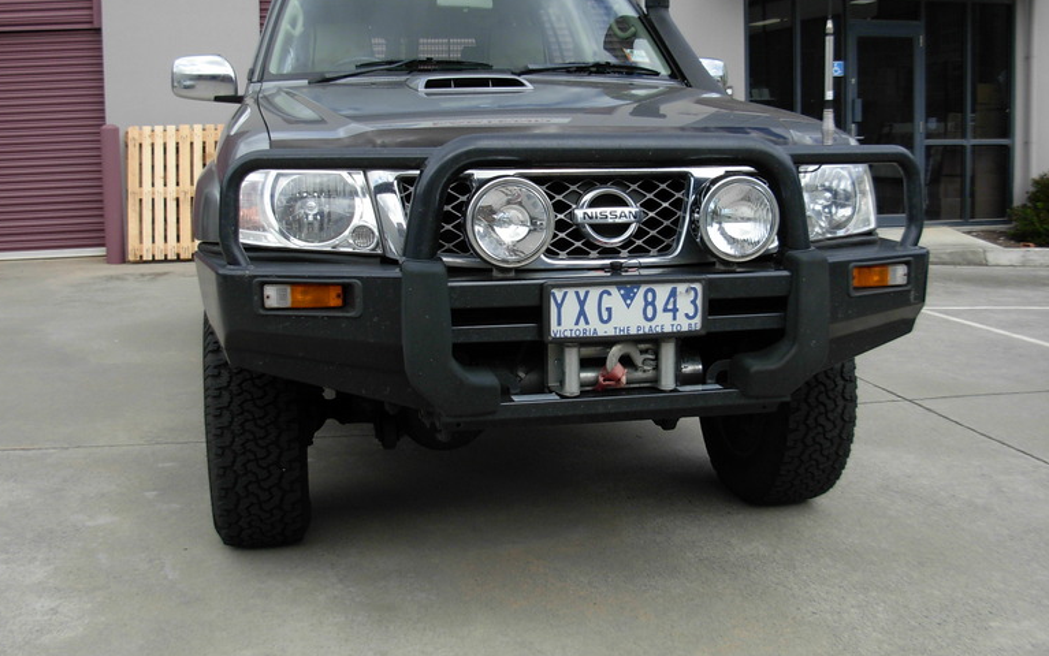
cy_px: 269
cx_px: 505
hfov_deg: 47.2
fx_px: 1201
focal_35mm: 42
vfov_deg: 30.5
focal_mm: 6.3
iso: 79
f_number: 2.9
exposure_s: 1/645
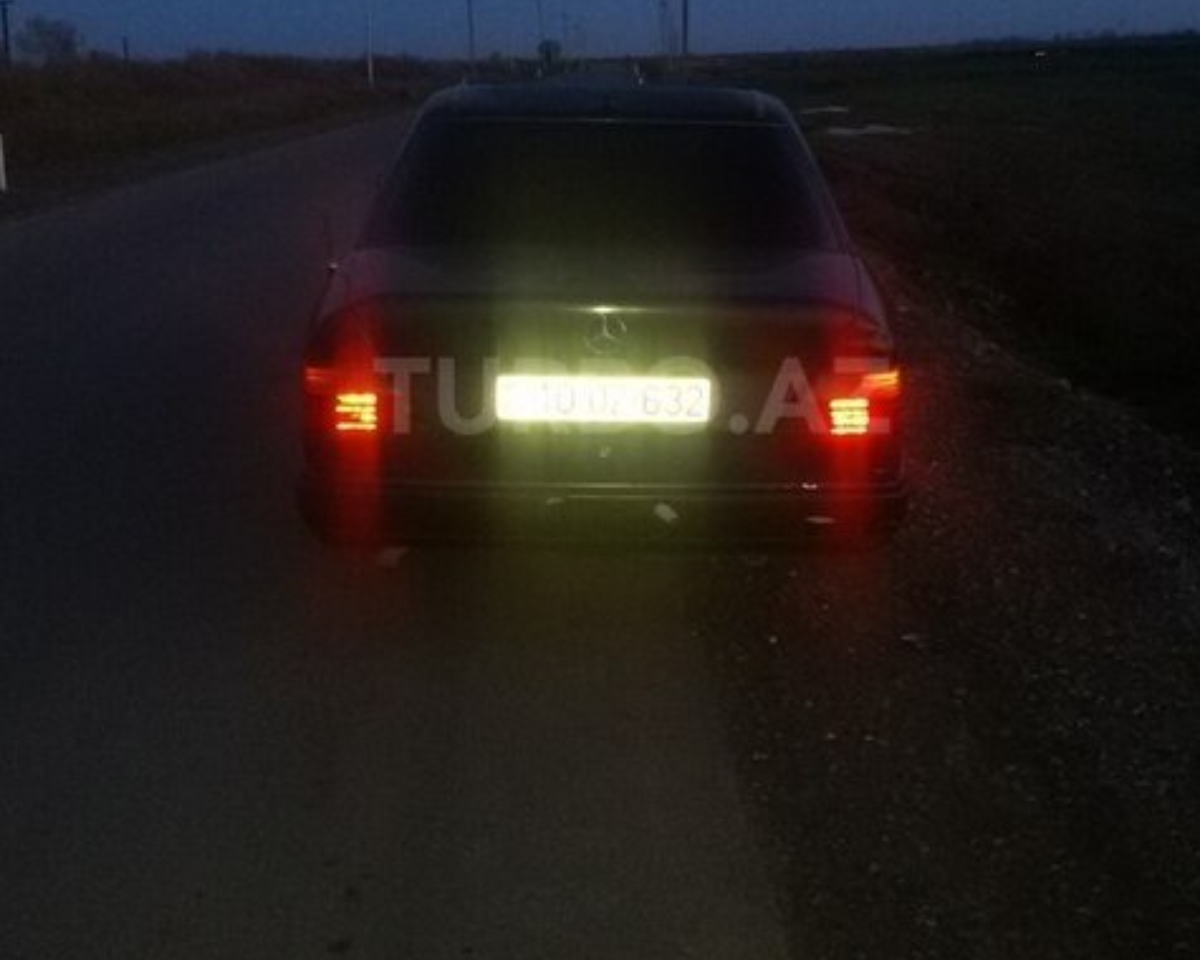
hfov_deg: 43.8
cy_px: 395
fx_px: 1492
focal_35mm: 42
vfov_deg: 35.6
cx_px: 632
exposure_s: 1/15
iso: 250
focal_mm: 2.93
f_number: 2.4
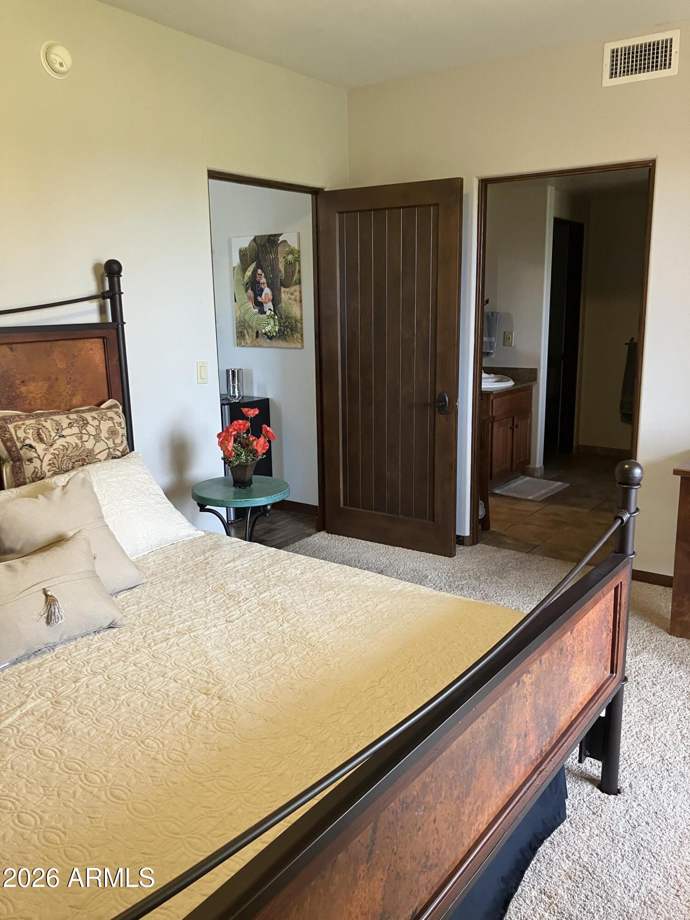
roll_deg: -0.2
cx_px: 345
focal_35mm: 28
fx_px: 744
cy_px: 460
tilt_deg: -10.3
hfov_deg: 49.7
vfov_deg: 63.4
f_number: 1.8
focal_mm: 3.99
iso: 160
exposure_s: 1/60
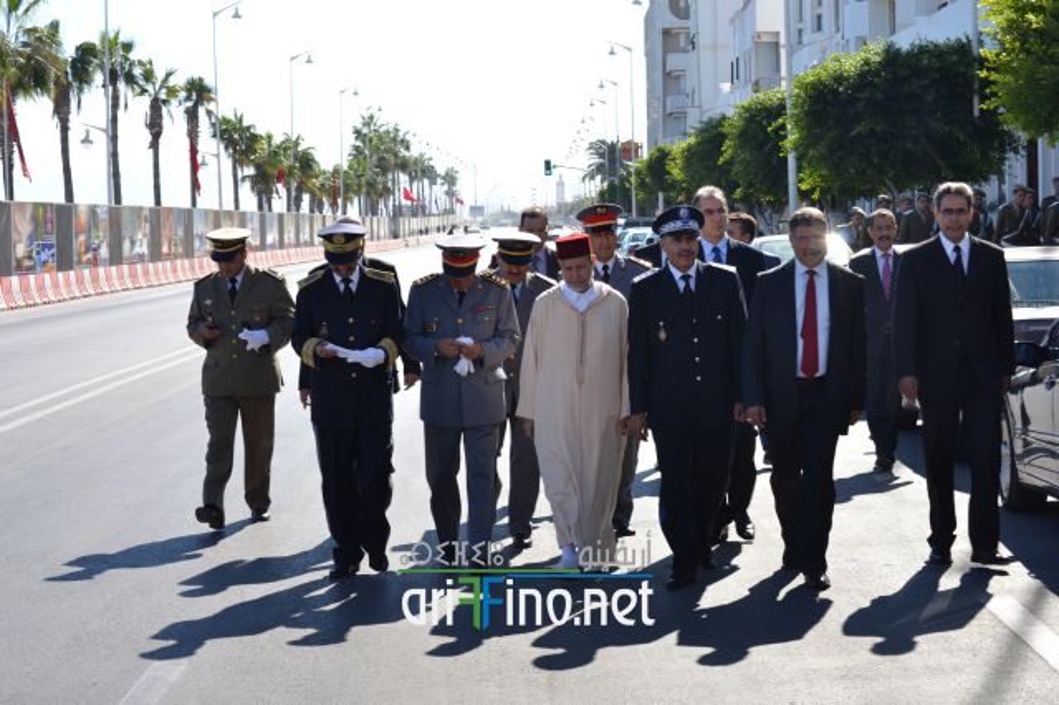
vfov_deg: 16.5
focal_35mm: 82
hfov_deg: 24.6
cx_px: 530
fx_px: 2426
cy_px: 352
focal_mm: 55
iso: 100
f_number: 9
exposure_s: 1/320
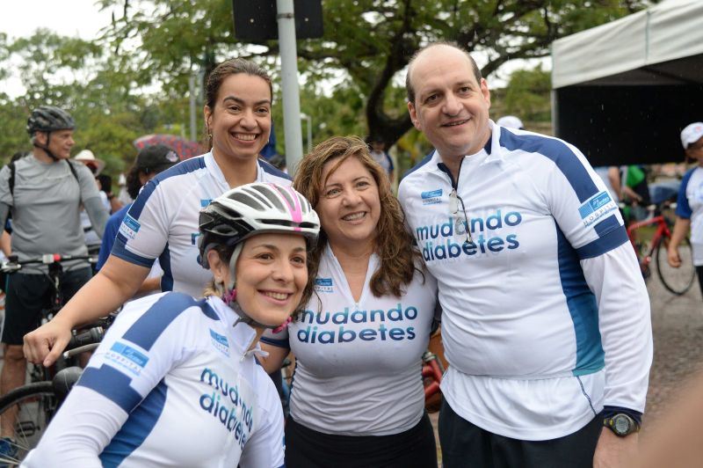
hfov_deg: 44.5
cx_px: 352
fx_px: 858
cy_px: 234
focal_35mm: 44
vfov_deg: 30.5
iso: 2800
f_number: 4
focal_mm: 44
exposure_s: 1/500
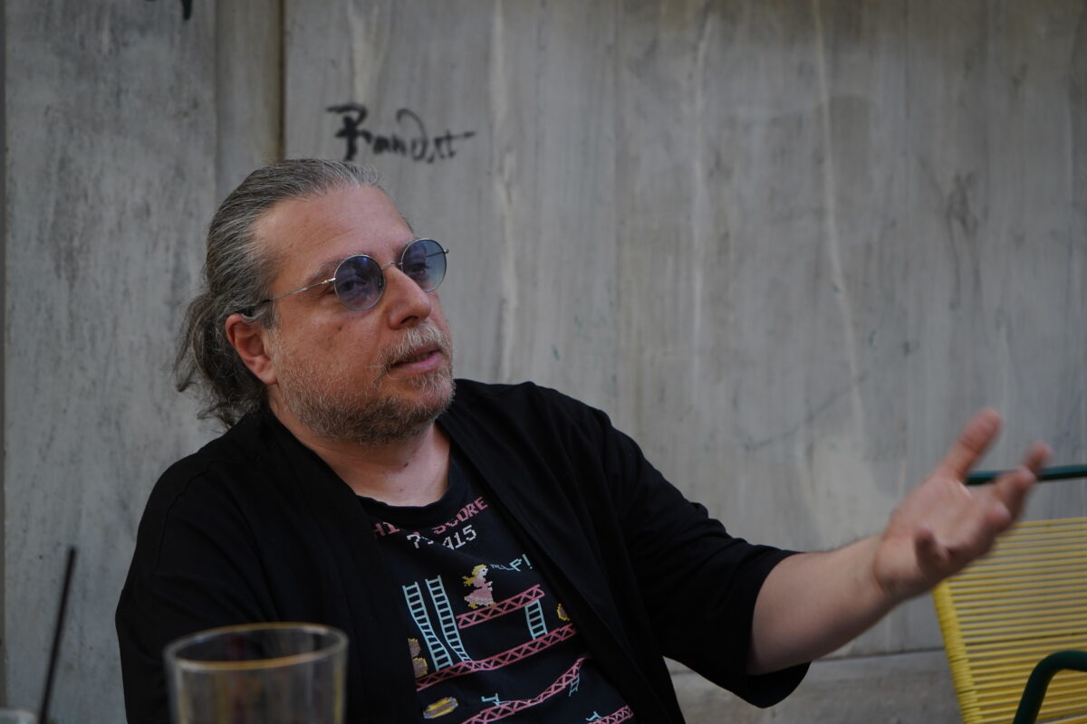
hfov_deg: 40.3
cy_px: 362
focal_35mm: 49
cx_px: 544
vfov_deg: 27.5
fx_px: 1479
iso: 800
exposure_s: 1/200
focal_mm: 49
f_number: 4.5
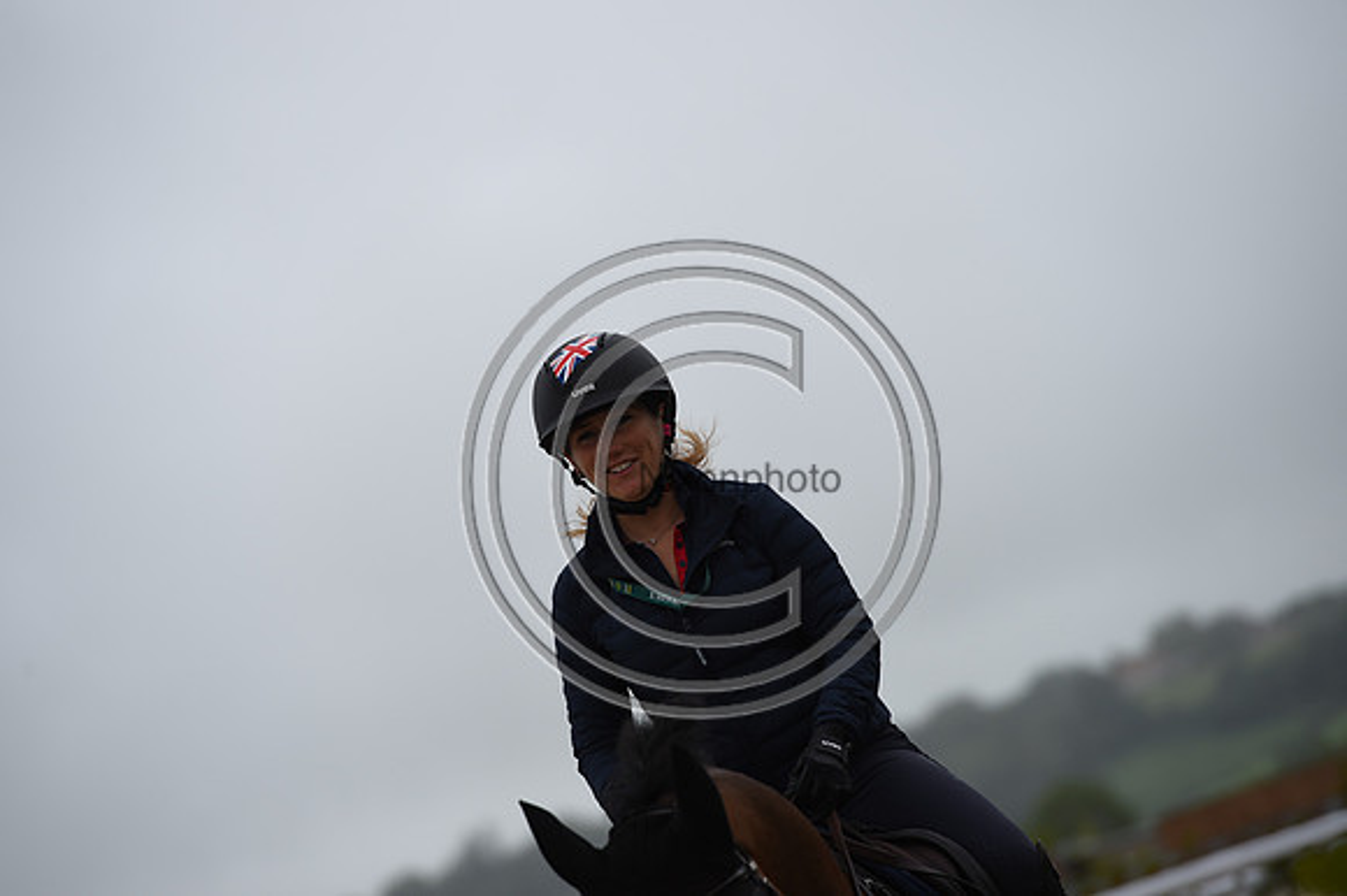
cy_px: 448
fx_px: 7479
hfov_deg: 10.3
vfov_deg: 6.9
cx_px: 674
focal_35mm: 200
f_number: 5
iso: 200
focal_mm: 200
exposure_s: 1/800
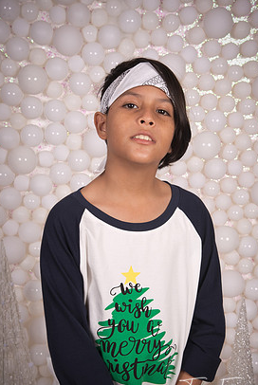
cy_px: 212
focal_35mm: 72
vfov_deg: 28.0
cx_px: 139
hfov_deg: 19.0
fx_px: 771
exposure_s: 1/125
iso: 50
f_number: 14
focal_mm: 65
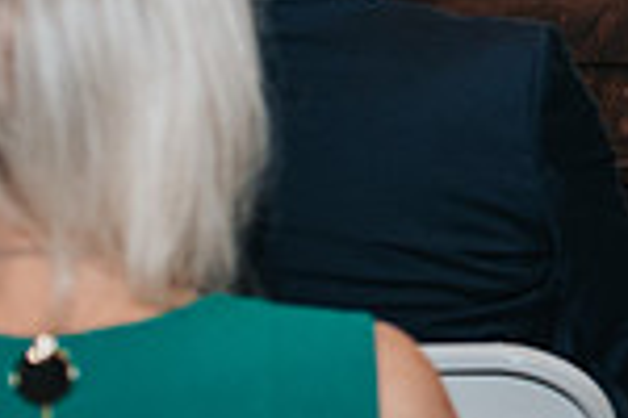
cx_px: 1484
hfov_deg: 10.3
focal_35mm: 174
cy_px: 221
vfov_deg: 7.9
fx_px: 3035
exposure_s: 1/200
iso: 1000
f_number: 3.2
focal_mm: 35
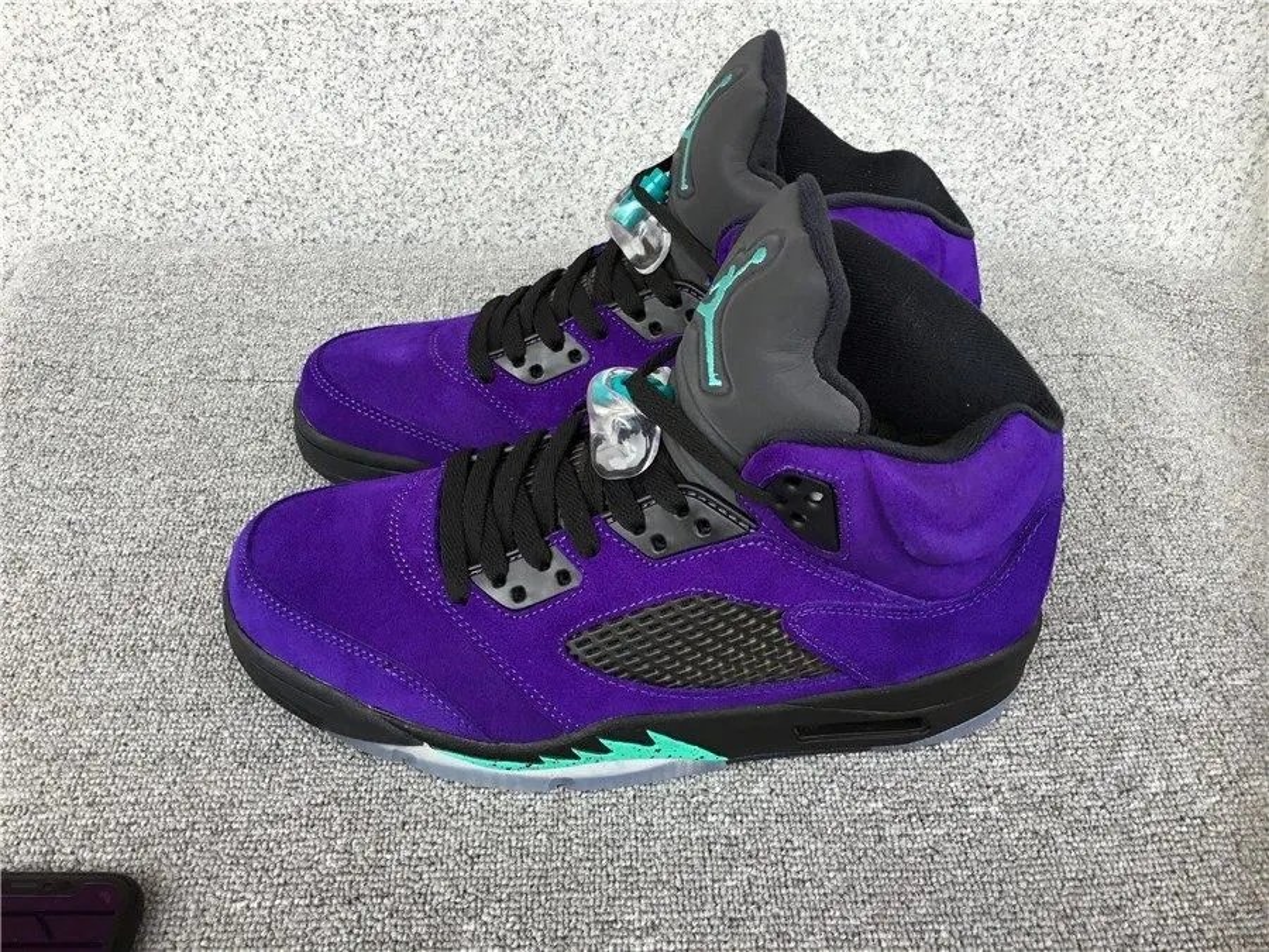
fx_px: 1136
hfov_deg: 58.4
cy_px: 476
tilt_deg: -42.3
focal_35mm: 31
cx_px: 634
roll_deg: -1.1
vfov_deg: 45.4
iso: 25
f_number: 2.4
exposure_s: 1/136
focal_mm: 3.3
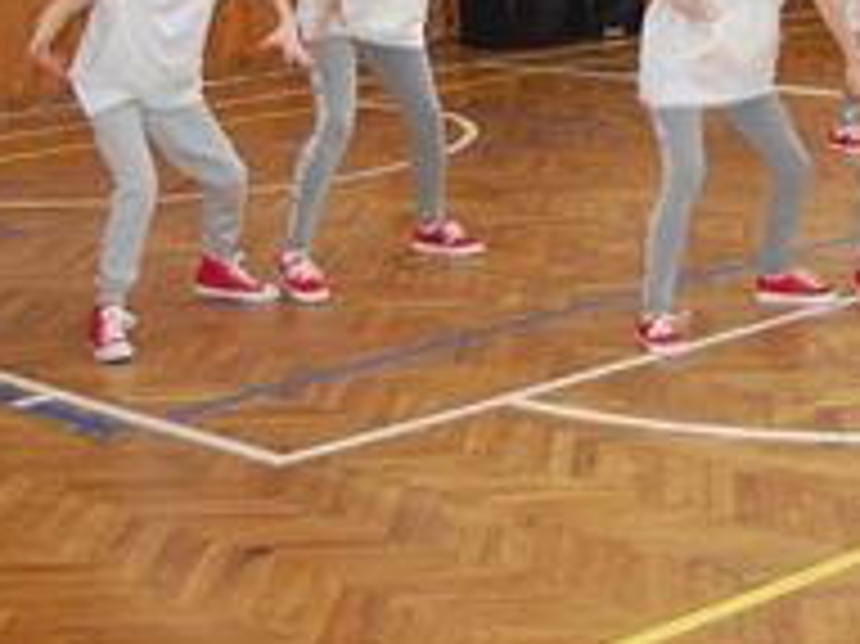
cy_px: -95
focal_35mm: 98
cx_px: 644
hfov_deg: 19.9
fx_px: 2433
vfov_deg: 14.7
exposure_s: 1/60
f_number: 4
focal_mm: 26
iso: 450
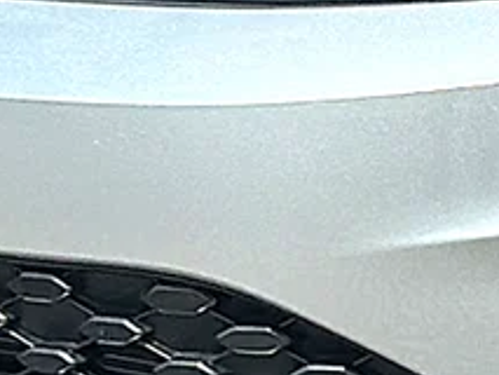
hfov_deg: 6.0
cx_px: 818
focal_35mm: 328
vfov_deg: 4.5
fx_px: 4731
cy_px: -128
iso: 64
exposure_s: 1/6289
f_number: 1.78
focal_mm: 6.86
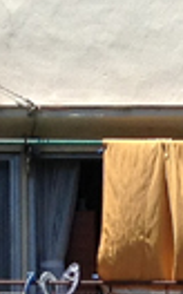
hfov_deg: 5.8
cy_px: 591
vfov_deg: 8.8
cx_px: 183
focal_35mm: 225
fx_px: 1803
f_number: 2.4
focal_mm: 3.3
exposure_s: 1/920
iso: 32
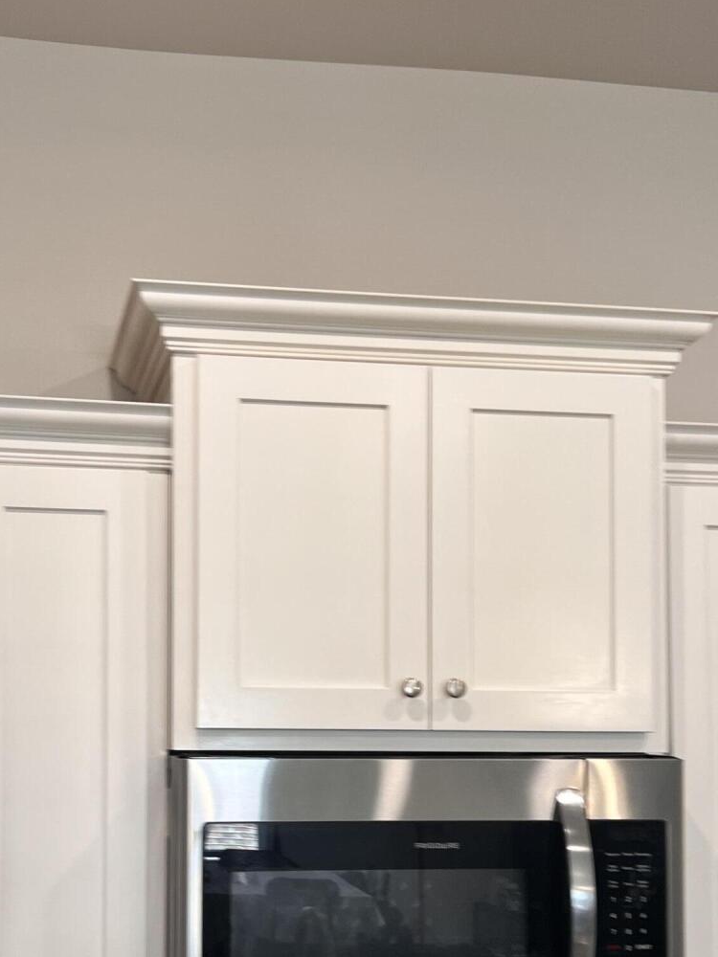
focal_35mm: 52
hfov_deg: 27.9
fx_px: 1438
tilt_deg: +5.9
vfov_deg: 36.2
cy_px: 676
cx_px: 241
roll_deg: +2.5
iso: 80
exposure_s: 1/60
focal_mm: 5.7
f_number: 1.5
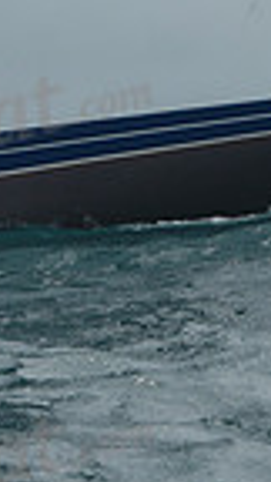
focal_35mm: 296
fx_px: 3781
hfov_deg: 4.1
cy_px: -79
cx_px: 328
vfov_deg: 7.2
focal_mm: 70
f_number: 11
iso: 250
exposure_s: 1/800
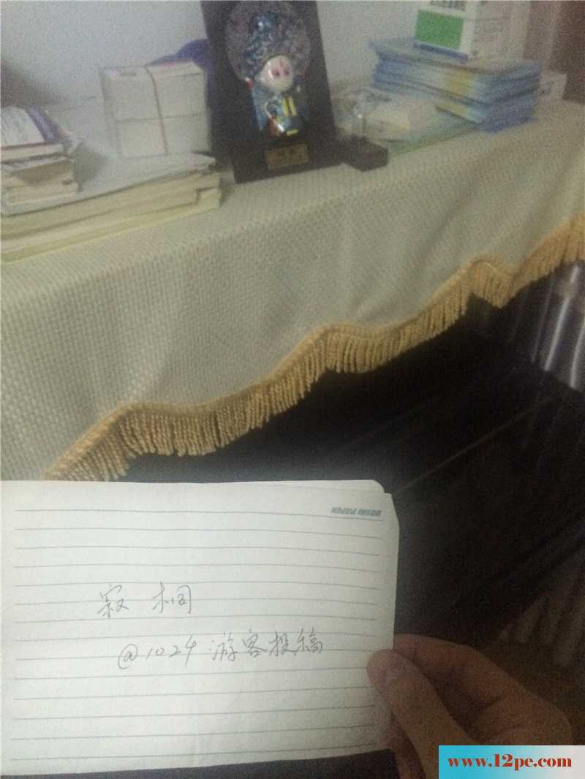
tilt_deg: -39.0
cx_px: 292
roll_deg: +0.5
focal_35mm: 29
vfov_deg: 61.6
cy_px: 390
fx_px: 653
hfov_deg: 48.2
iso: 500
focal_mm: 4.15
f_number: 2.2
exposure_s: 1/15
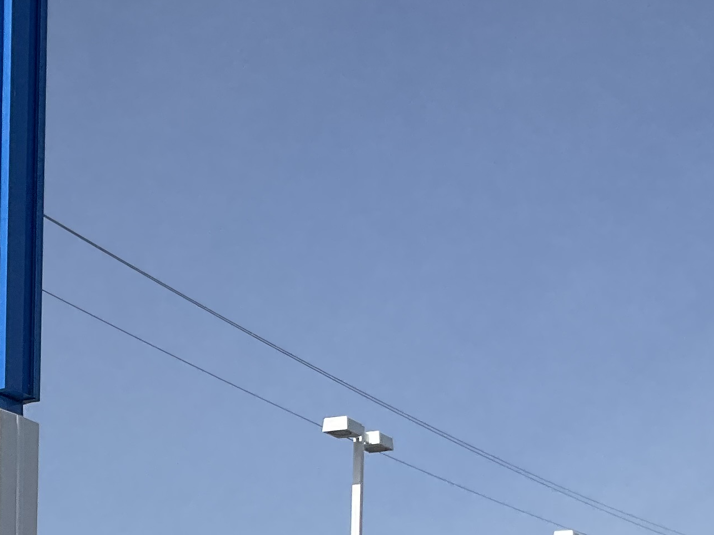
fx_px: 1877
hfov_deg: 20.5
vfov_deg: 15.1
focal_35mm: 91
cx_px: -69
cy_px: 789
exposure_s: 1/3125
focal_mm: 3
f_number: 1.8
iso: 25
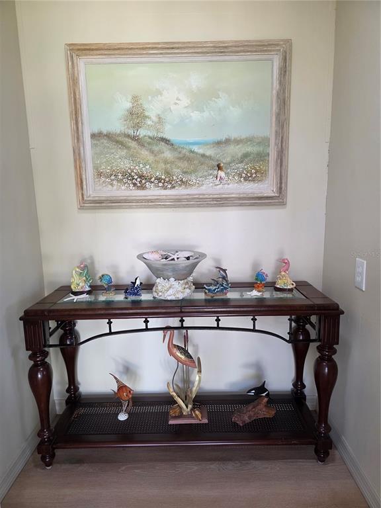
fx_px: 338
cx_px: 190
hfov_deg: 58.9
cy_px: 254
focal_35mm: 23
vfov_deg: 73.9
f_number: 1.7
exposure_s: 1/120
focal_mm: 6.3
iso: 125
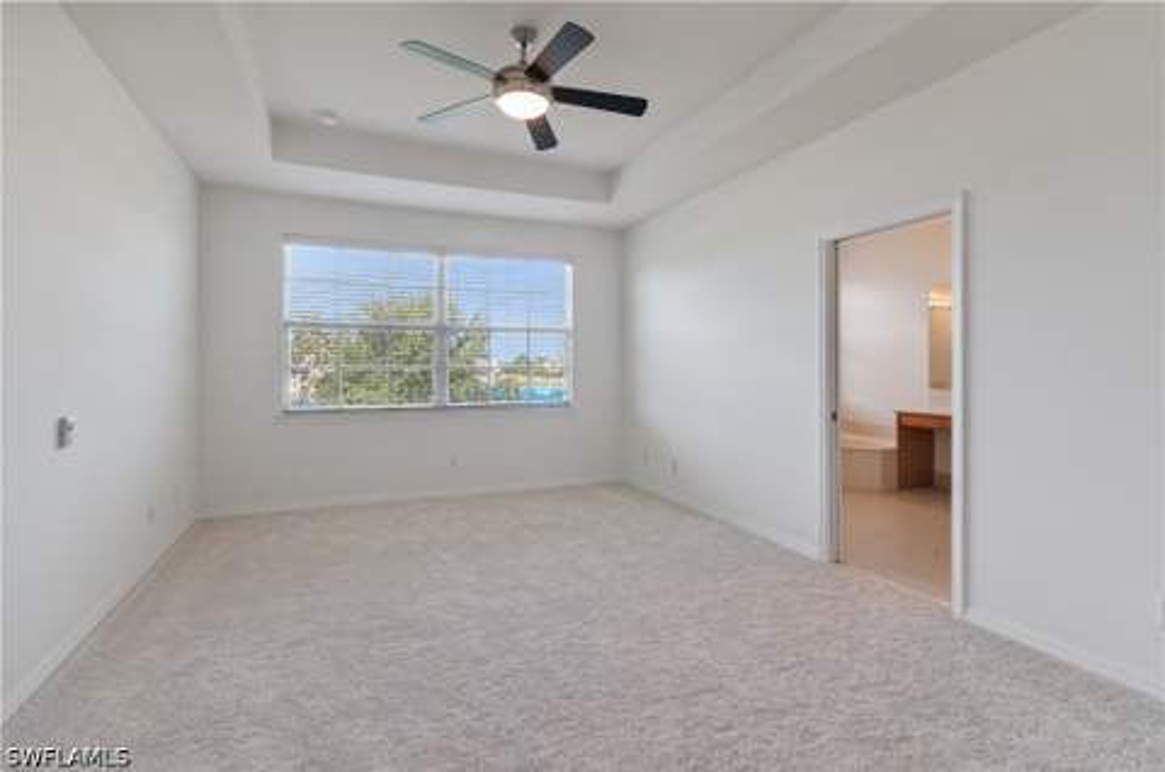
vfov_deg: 69.4
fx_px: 557
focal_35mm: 17
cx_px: 582
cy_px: 386
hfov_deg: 92.6
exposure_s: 1/13
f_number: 8
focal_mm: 11.5
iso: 200
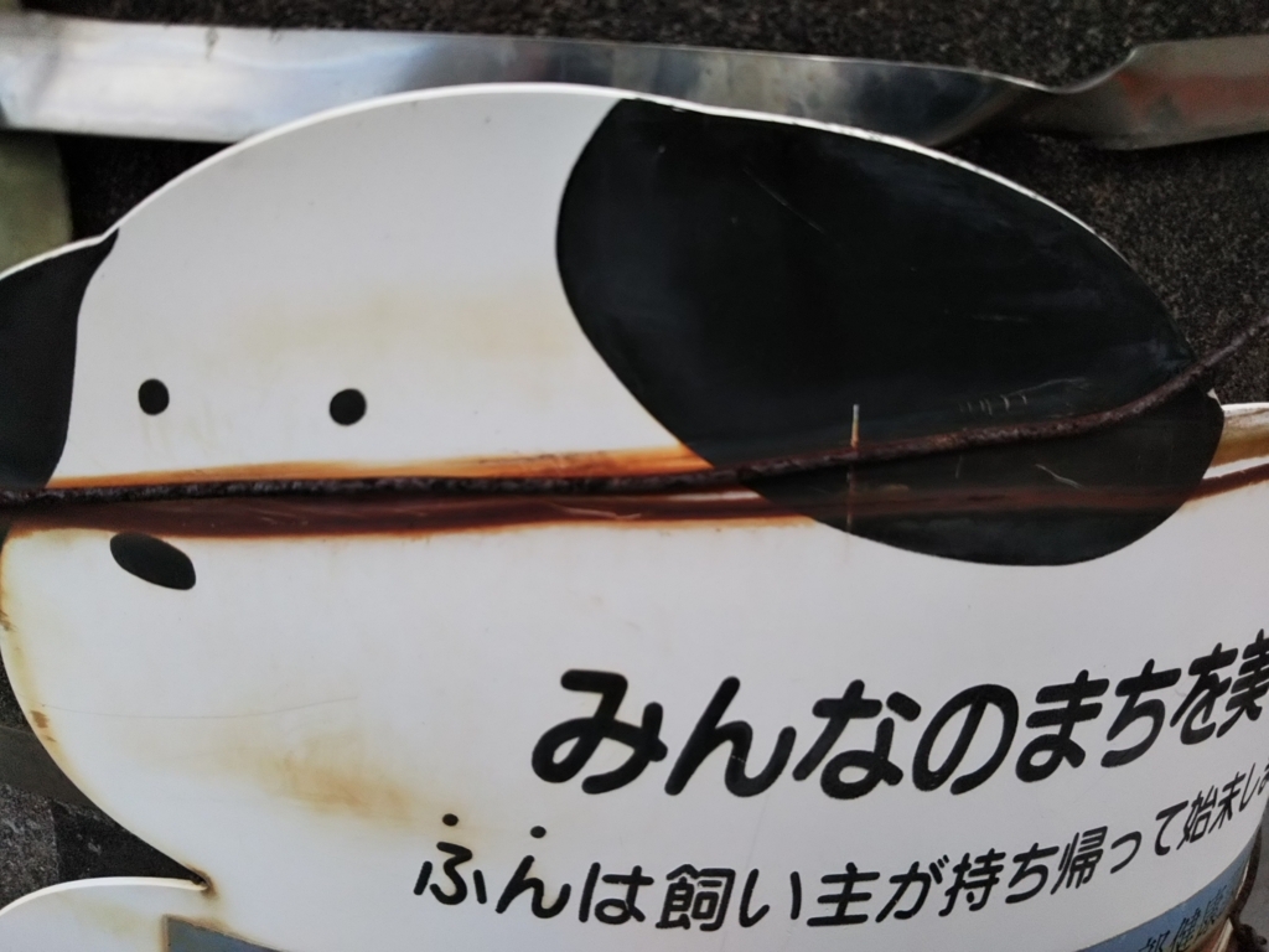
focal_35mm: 30
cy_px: 476
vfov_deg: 46.8
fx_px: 1100
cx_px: 634
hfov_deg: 60.0
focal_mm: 4
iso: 50
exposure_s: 1/60
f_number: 2.2
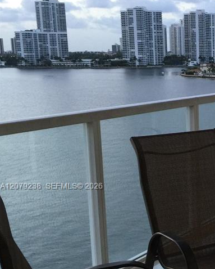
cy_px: 187
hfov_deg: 20.3
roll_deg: +1.9
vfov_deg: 26.5
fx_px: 564
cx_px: 251
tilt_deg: -14.6
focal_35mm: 71
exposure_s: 1/40
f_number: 2.2
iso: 32
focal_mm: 4.15
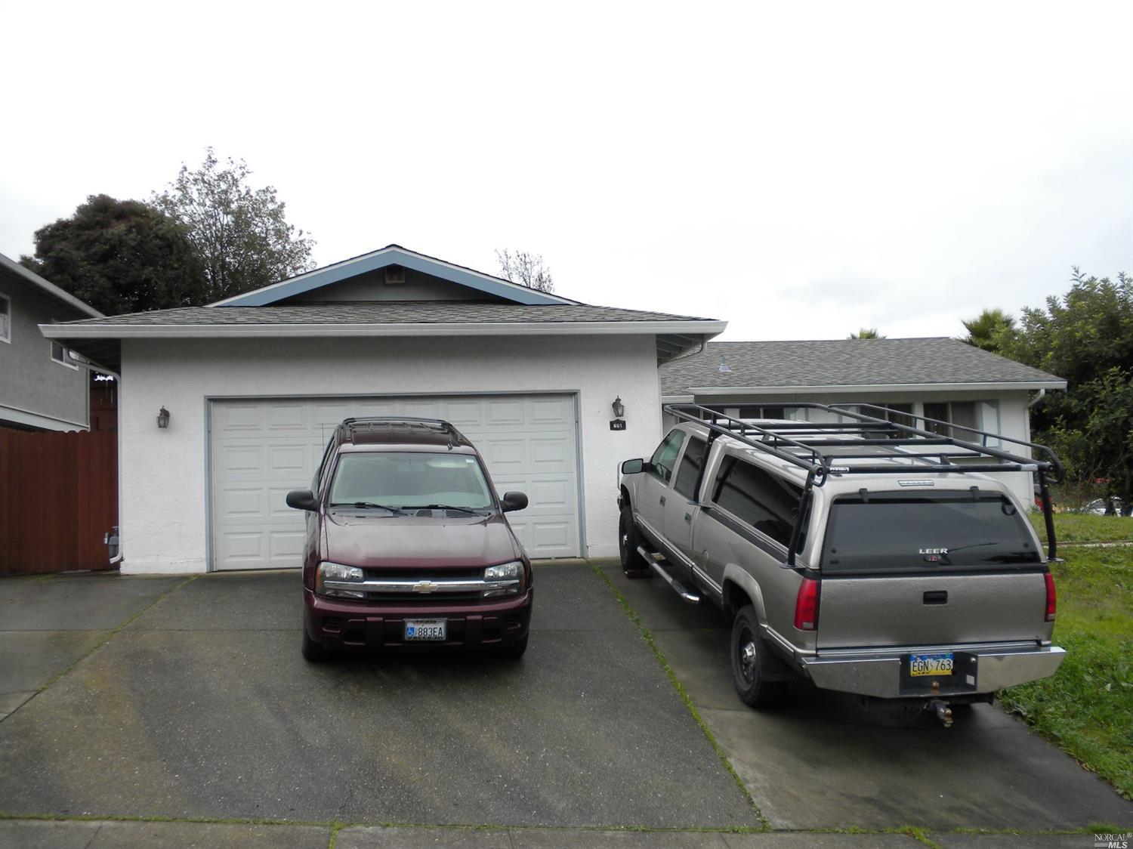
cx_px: 566
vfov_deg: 38.6
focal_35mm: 37
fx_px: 1211
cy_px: 424
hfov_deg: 50.2
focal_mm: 6.6
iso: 64
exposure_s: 1/252
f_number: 3.5
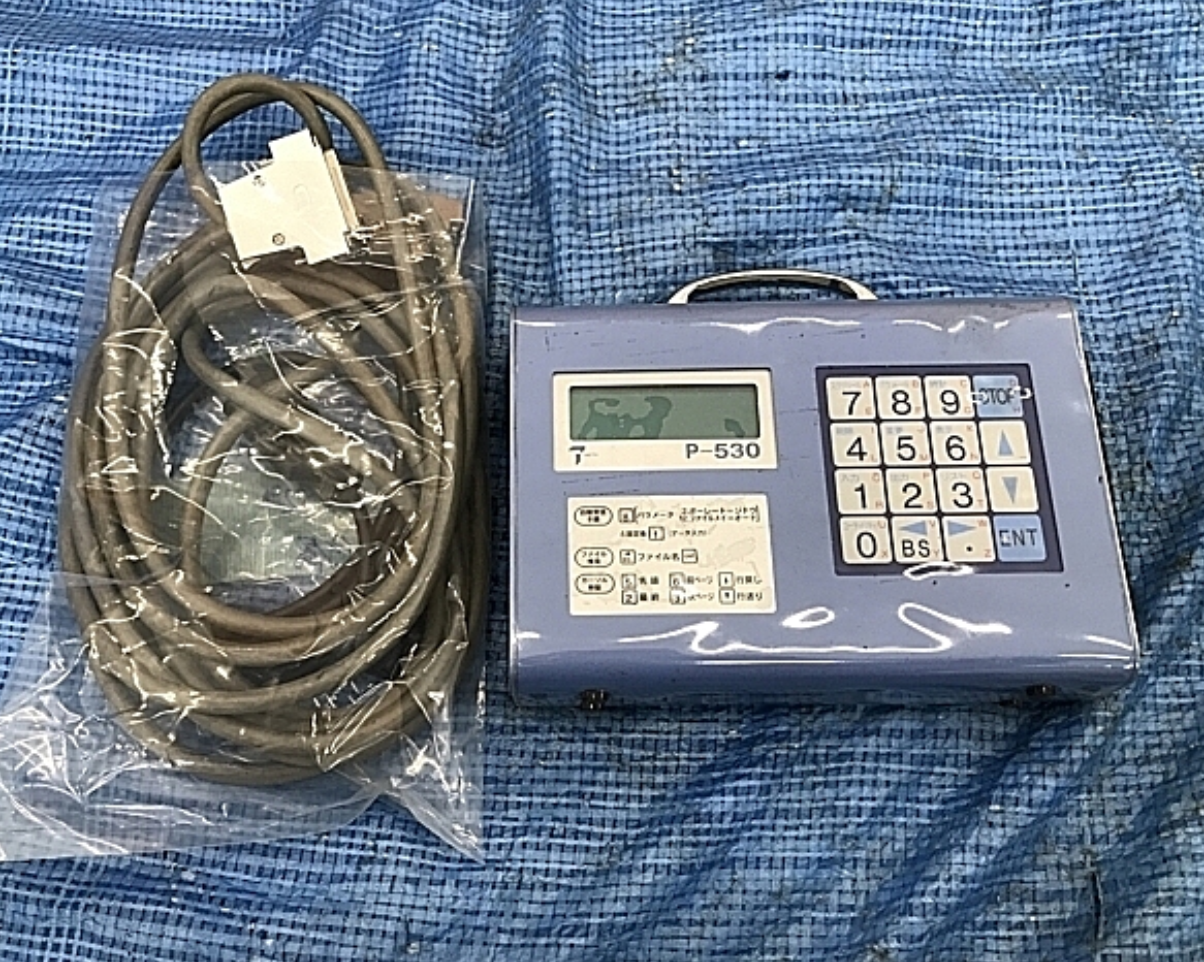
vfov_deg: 48.5
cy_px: 471
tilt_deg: -71.1
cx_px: 570
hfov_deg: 58.8
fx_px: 1069
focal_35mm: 30
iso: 25
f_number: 1.8
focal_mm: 3.99
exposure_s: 1/30
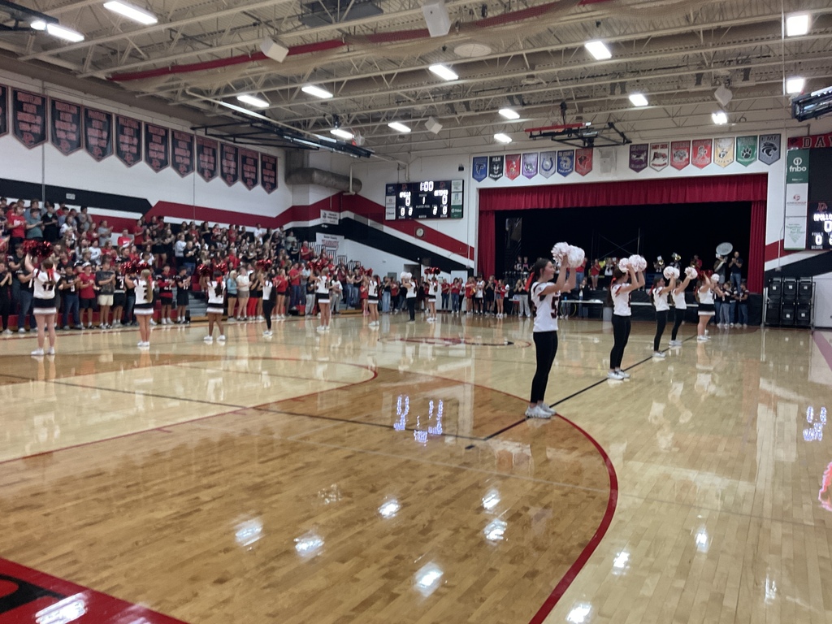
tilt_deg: -1.3
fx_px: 697
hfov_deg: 61.7
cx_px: 416
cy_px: 312
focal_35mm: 29
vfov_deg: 48.2
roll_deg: -2.2
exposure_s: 1/60
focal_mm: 3
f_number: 1.8
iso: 80
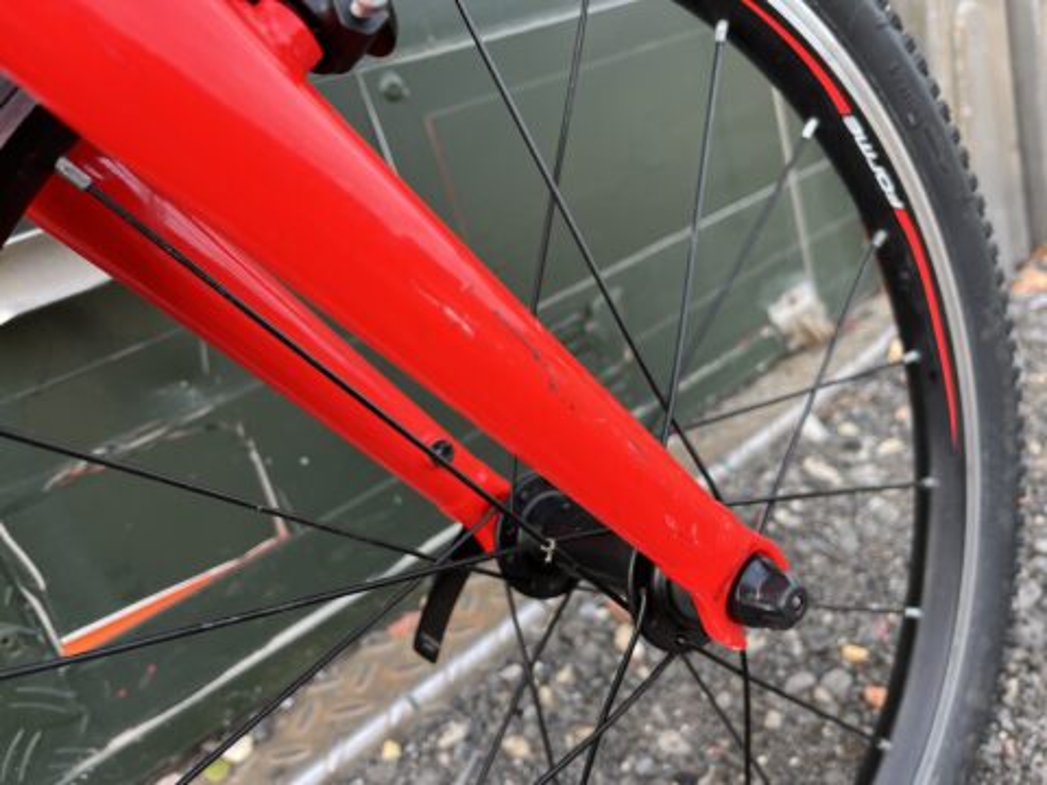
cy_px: 392
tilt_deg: -19.9
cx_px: 524
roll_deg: +18.2
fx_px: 786
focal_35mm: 26
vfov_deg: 53.1
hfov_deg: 67.3
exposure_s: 1/256
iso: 40
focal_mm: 5.1
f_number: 1.6
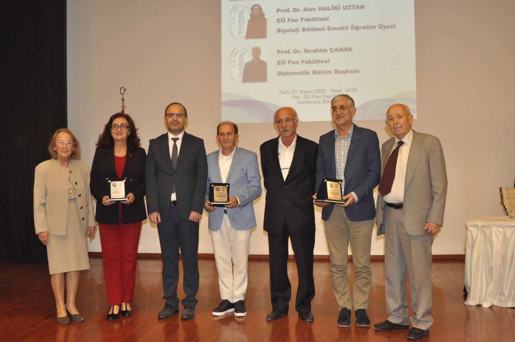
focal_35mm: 36
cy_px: 171
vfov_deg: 36.8
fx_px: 514
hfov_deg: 53.2
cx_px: 258
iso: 3200
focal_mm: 24
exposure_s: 1/60
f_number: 5.6
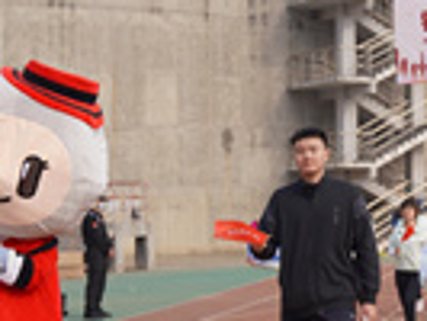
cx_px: 494
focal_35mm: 108
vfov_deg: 13.7
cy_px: 172
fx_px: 1333
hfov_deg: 17.4
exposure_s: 1/500
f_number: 4.5
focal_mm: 30
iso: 100
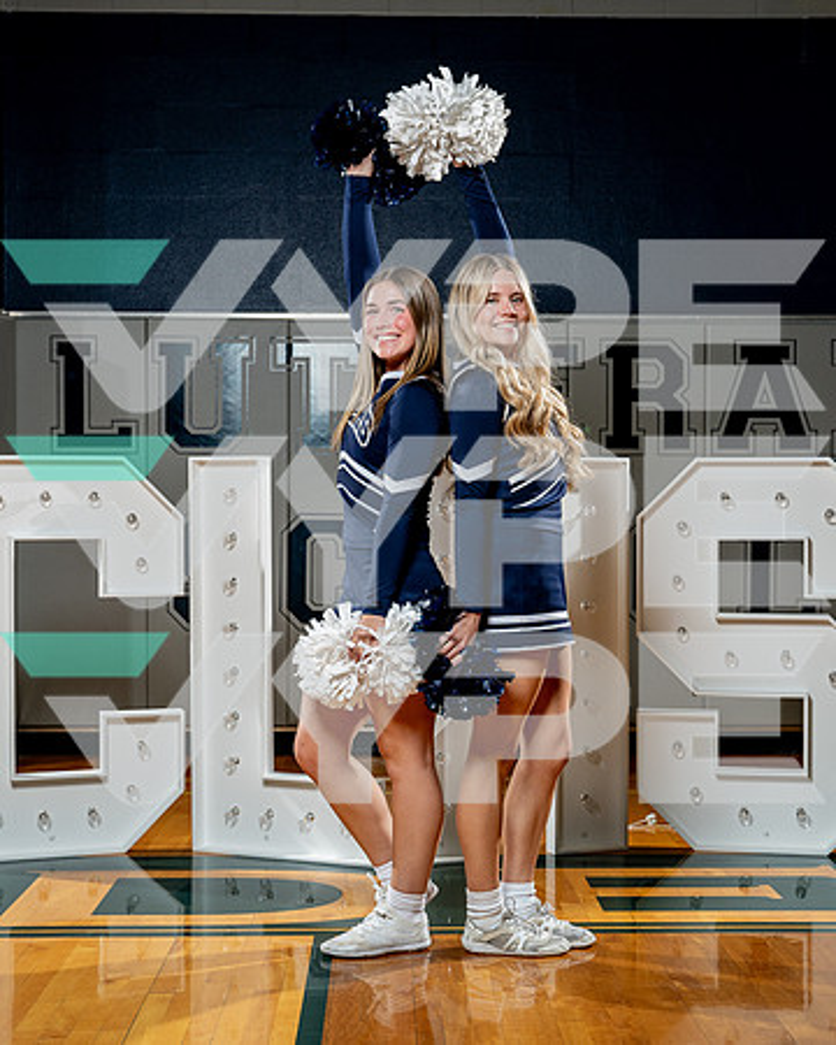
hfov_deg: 28.3
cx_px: 430
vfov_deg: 35.0
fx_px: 1660
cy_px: 523
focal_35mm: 54
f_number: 5.6
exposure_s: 1/250
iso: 250
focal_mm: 38
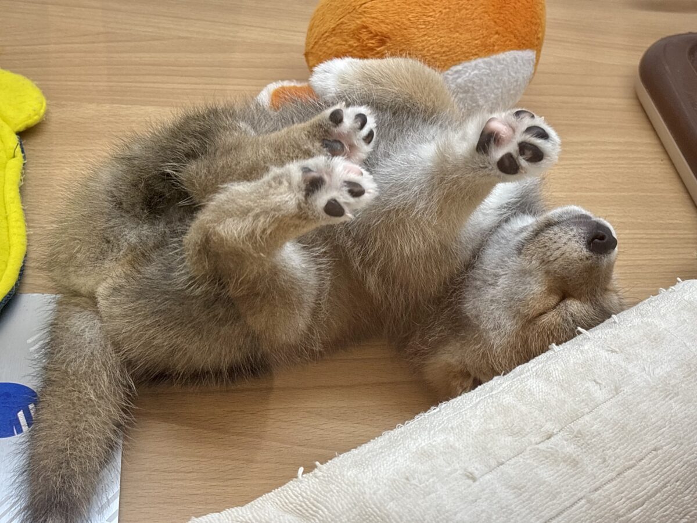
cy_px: 262
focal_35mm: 52
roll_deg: -11.7
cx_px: 348
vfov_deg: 28.0
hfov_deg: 36.8
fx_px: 1047
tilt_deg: -41.4
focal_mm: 5.96
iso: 80
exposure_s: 1/100
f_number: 1.6
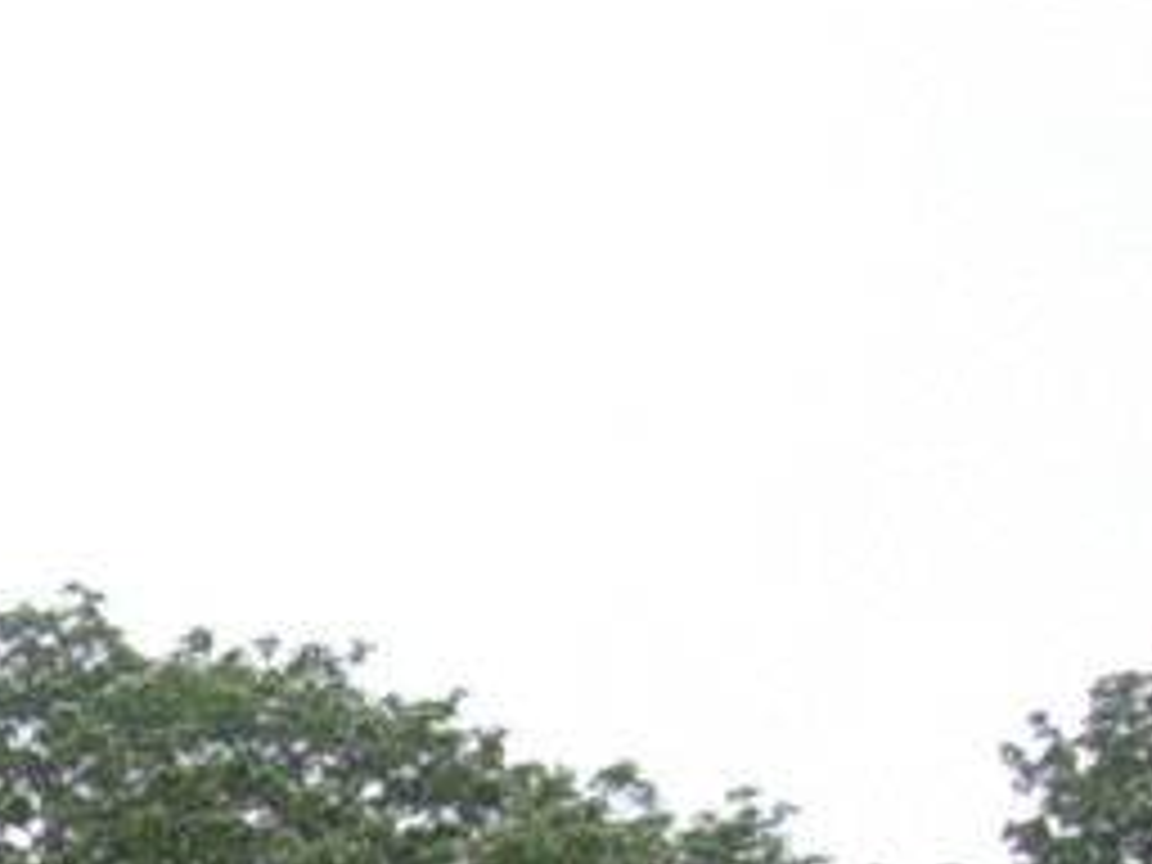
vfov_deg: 6.4
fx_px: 7488
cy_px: 1629
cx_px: -1224
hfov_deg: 8.3
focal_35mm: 225
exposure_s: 1/296
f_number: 2.9
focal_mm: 6.7
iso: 70
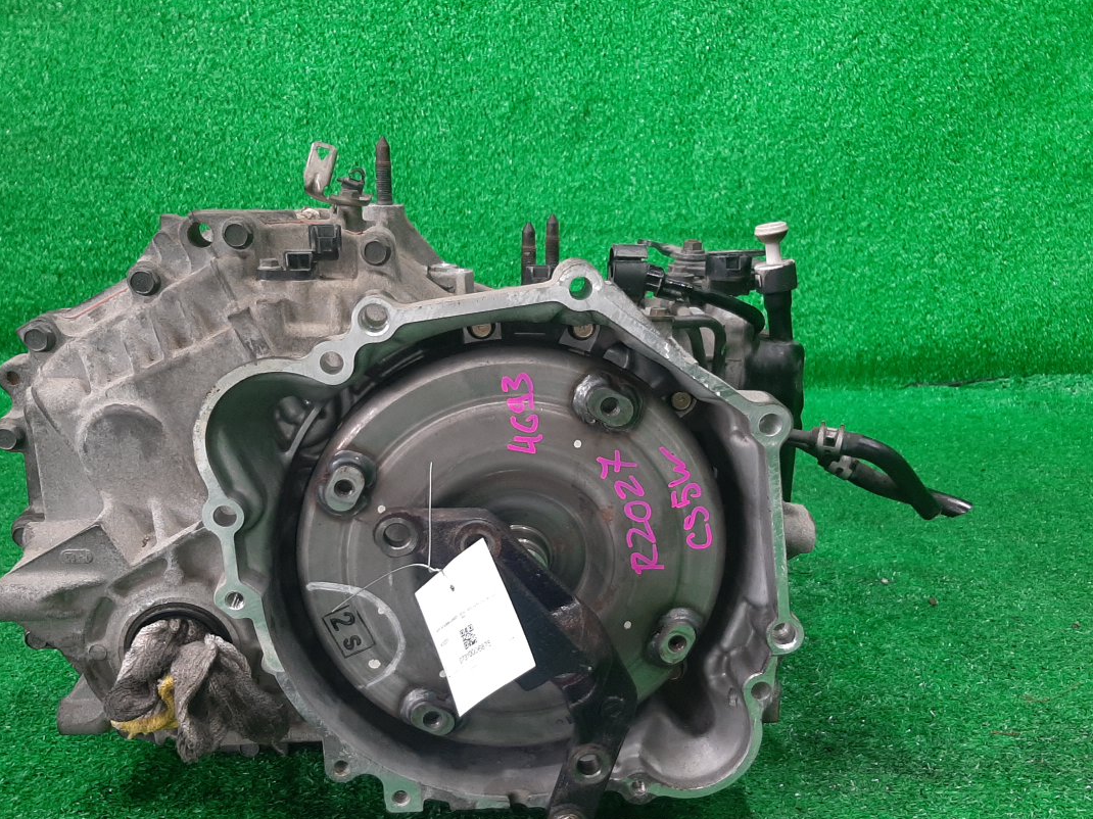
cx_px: 554
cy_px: 517
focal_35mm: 35
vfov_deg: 40.4
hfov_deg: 52.6
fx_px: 1105
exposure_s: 1/50
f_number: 1.7
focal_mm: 3.93
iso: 115
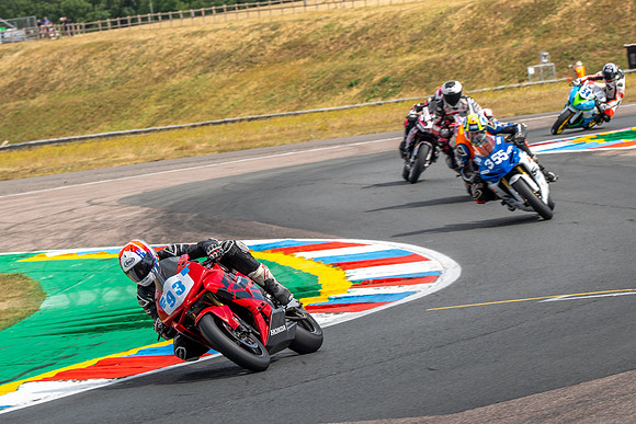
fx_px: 4708
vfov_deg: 5.2
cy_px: 127
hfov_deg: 7.7
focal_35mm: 266
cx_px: 350
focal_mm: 159
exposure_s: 1/320
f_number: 9
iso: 125
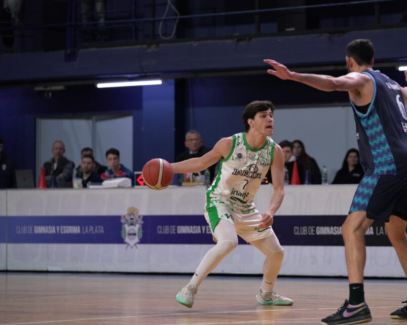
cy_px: 161
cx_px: 247
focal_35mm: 152
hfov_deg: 12.7
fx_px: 1830
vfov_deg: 10.2
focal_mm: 127
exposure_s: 1/800
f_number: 3.2
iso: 4000
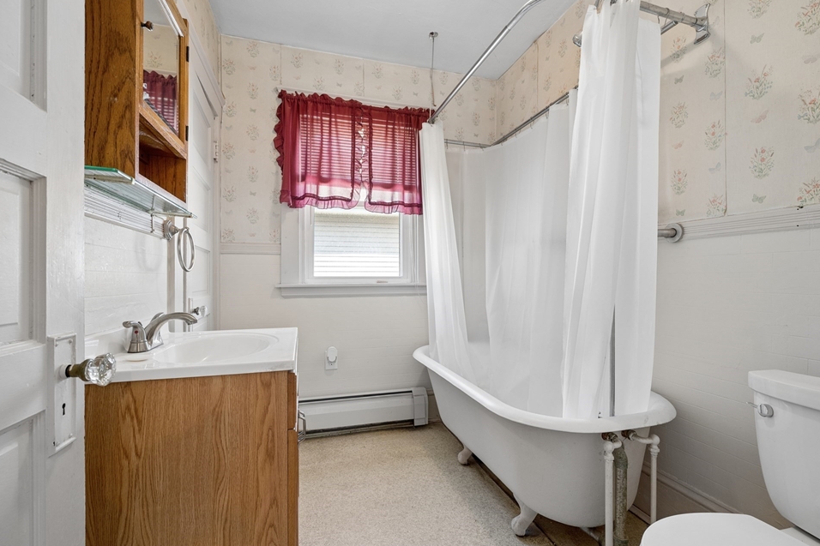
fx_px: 342
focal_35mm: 15
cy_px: 289
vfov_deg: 77.2
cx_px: 407
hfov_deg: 100.4
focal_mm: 14
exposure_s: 1/13
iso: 400
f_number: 8
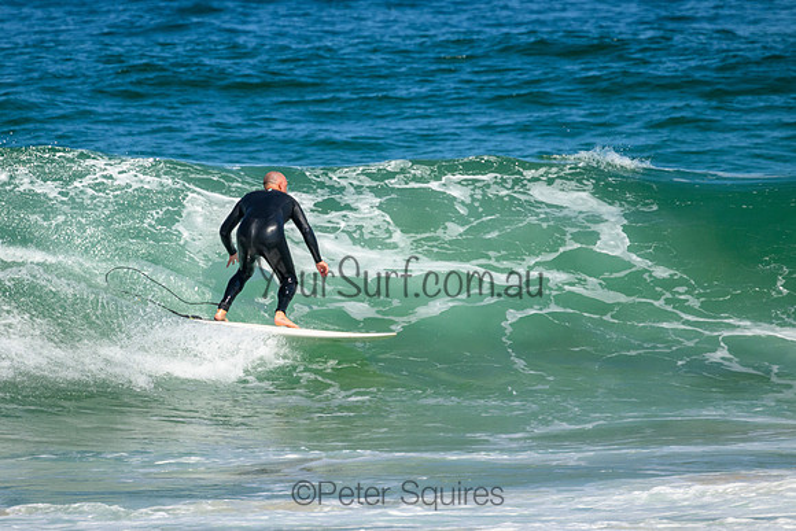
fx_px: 20353
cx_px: 340
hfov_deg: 2.2
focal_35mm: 920
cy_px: 227
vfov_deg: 1.5
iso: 1100
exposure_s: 1/2000
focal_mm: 800
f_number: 11
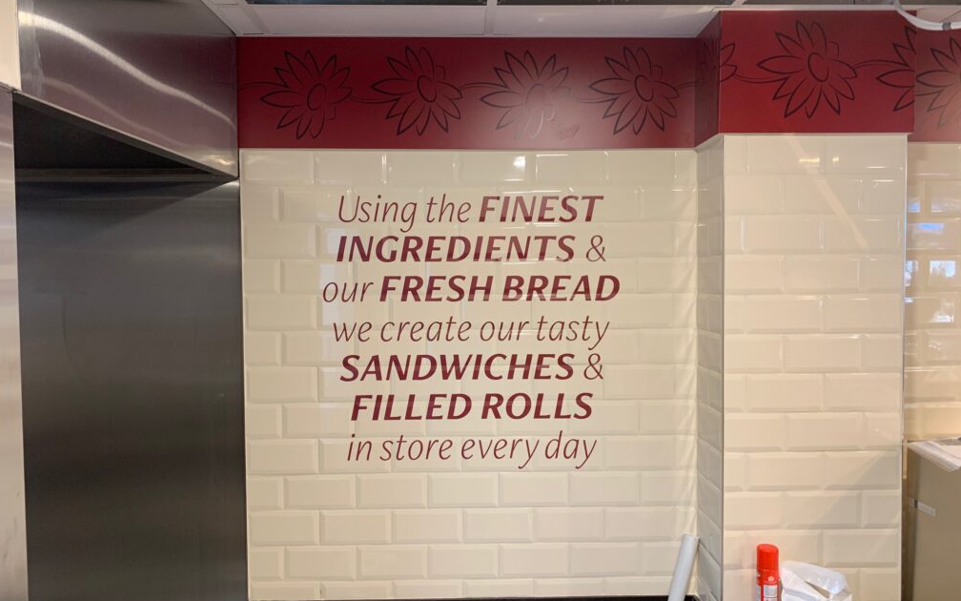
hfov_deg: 66.5
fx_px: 733
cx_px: 481
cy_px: 307
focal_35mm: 28
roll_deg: +0.1
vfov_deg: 44.5
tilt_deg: -0.8
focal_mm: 4.25
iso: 100
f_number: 1.8
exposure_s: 1/60
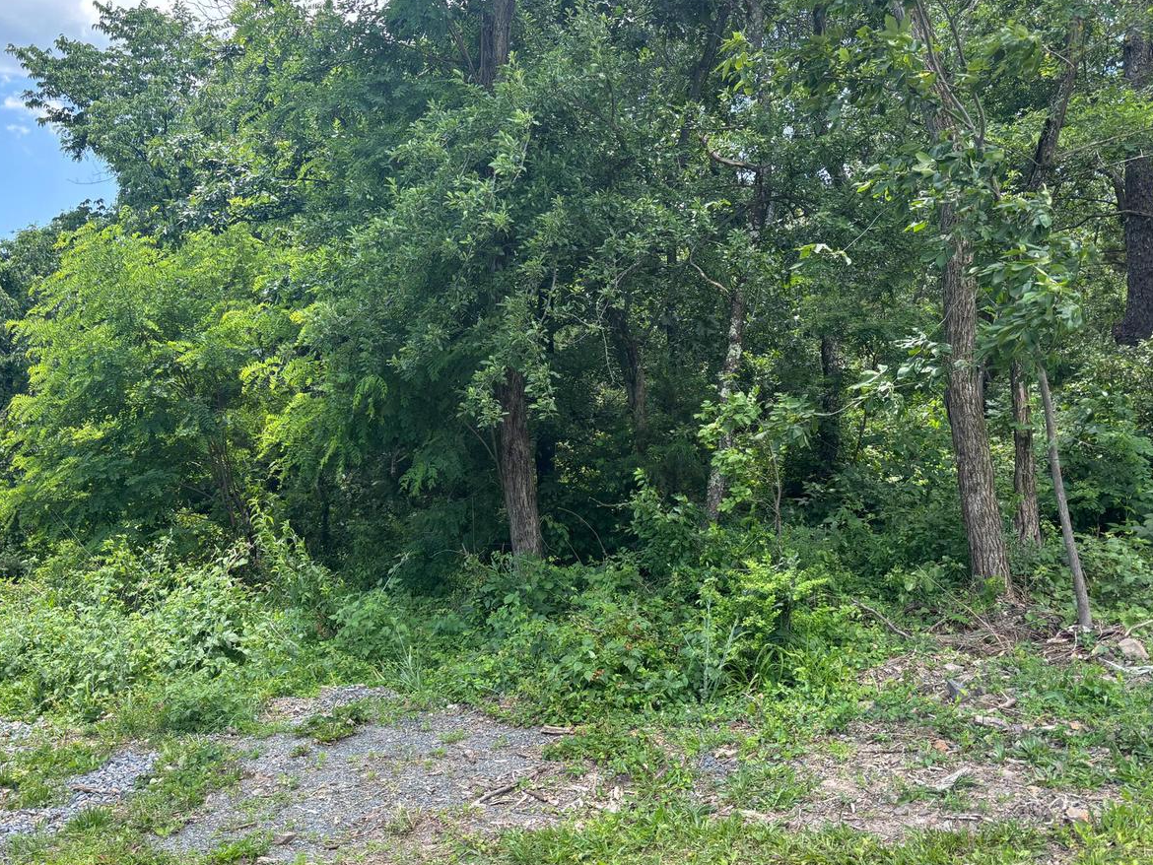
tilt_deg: -0.5
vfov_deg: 44.2
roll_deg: -0.4
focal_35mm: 32
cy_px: 441
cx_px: 510
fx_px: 1066
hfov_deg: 56.7
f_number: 1.6
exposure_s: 1/505
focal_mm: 5.96
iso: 50
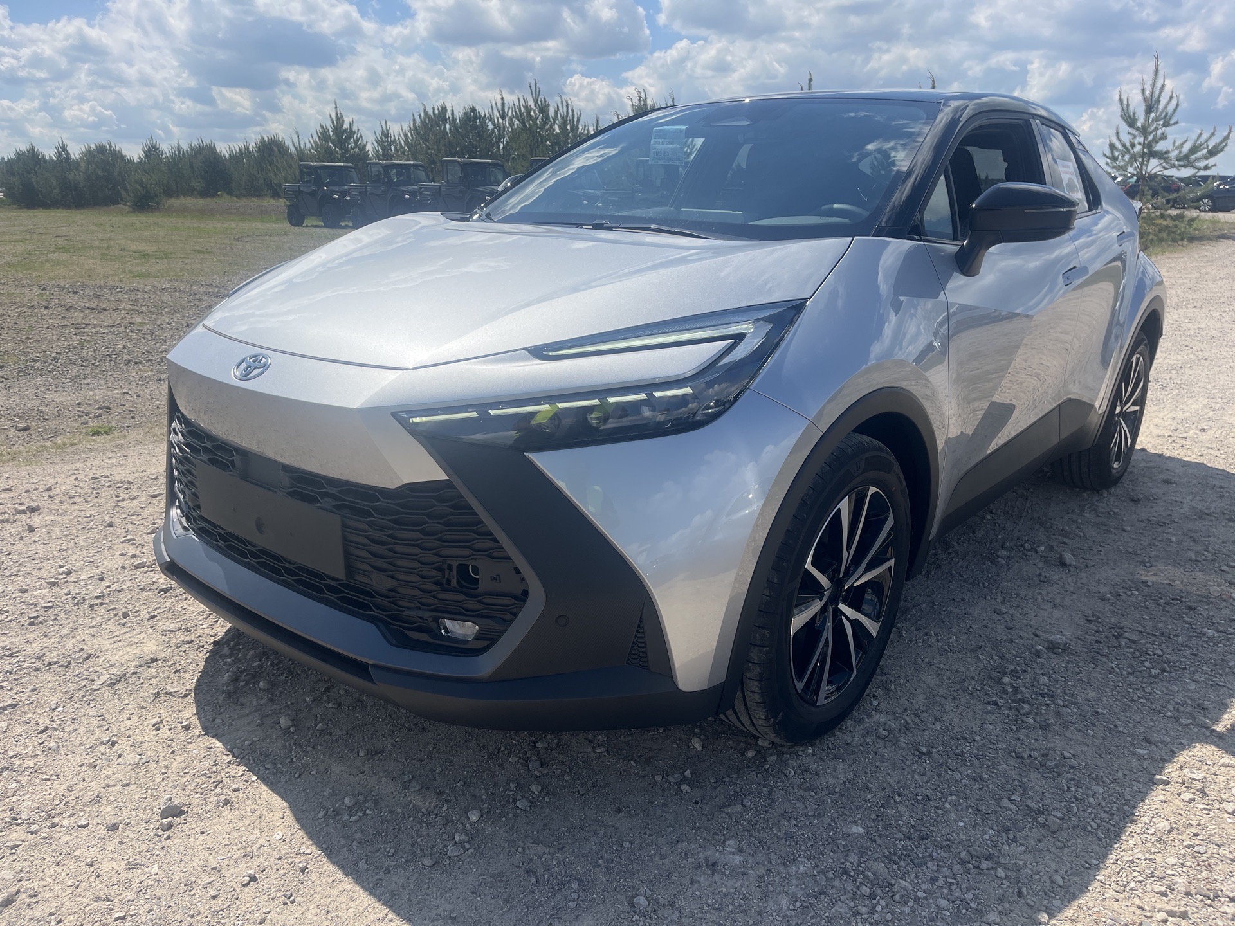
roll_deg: -1.9
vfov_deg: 53.1
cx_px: 618
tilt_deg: -16.0
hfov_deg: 67.3
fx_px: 928
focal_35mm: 26
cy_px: 463
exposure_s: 1/4651
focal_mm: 5.1
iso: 50
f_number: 1.6
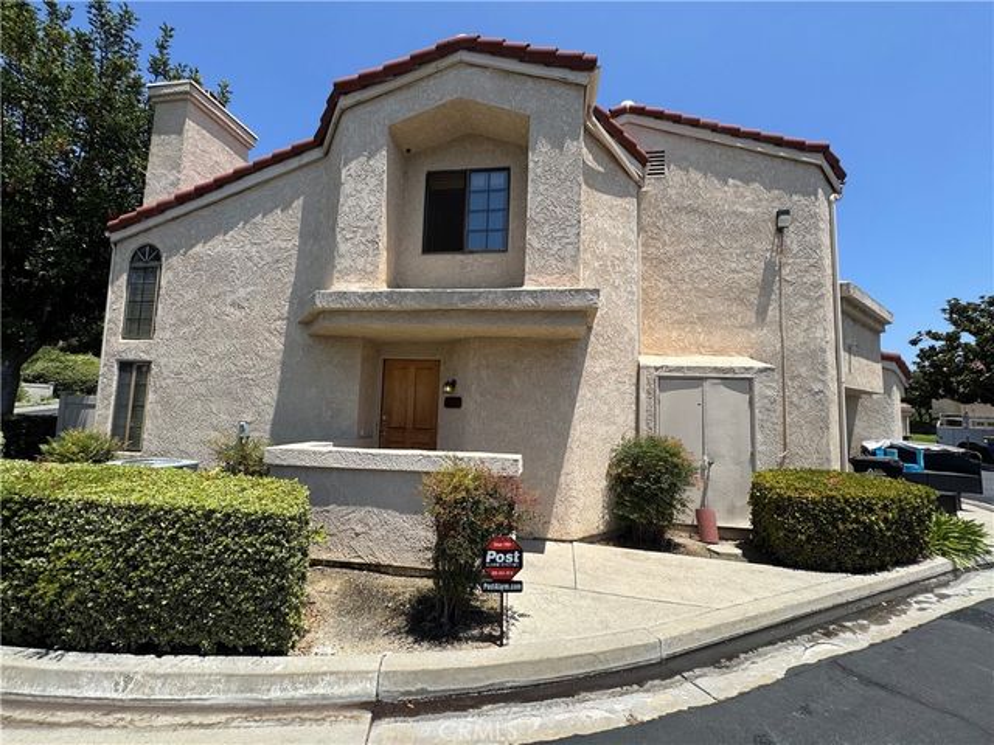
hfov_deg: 102.1
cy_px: 372
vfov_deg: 85.7
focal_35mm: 14
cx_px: 497
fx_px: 402
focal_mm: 2.22
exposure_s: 1/1789
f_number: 2.2
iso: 50
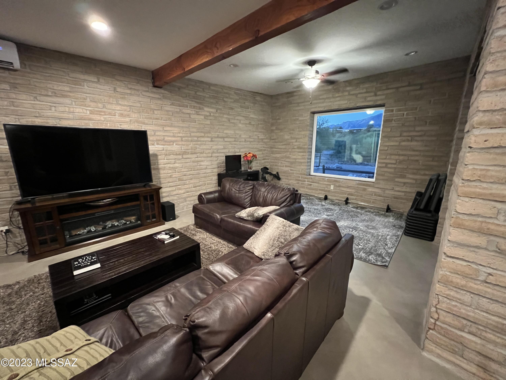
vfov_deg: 89.9
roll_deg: +0.0
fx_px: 190
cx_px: 253
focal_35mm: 13
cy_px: 190
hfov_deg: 106.2
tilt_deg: -12.7
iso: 1000
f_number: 1.8
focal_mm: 1.57
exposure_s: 1/40
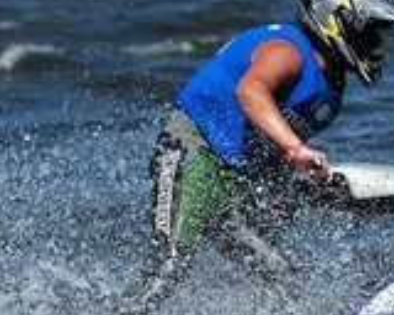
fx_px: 4163
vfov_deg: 4.3
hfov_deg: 5.4
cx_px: 392
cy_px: 194
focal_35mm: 357
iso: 200
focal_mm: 135
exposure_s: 1/2000
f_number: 5.6
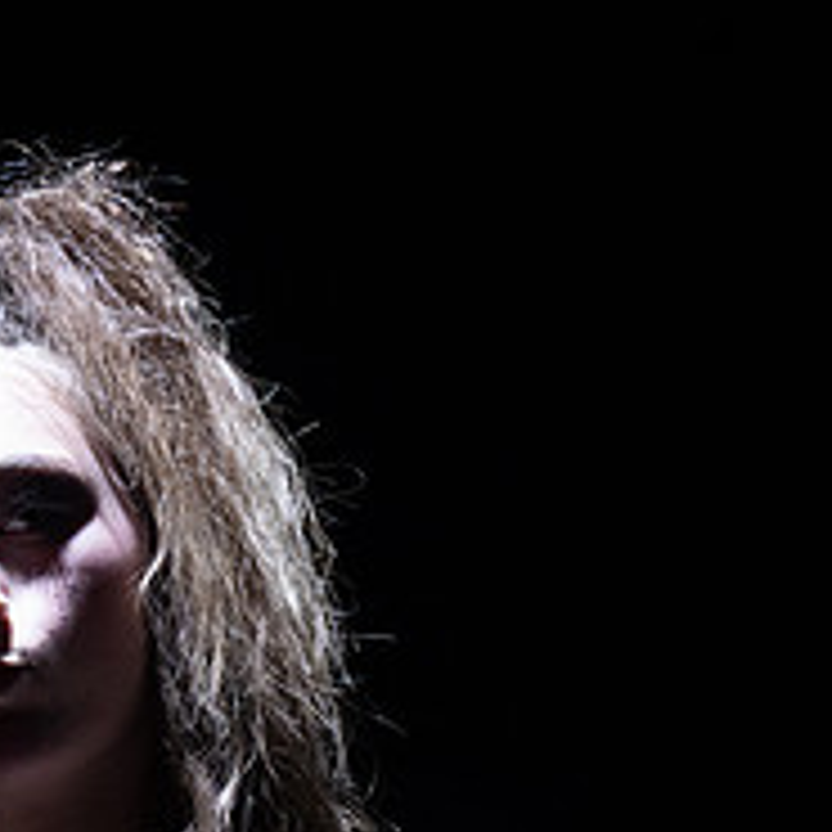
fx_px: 21754
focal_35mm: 800
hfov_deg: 2.2
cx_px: -13
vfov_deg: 2.2
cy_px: 670
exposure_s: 1/640
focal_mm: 200
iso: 2000
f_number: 2.8
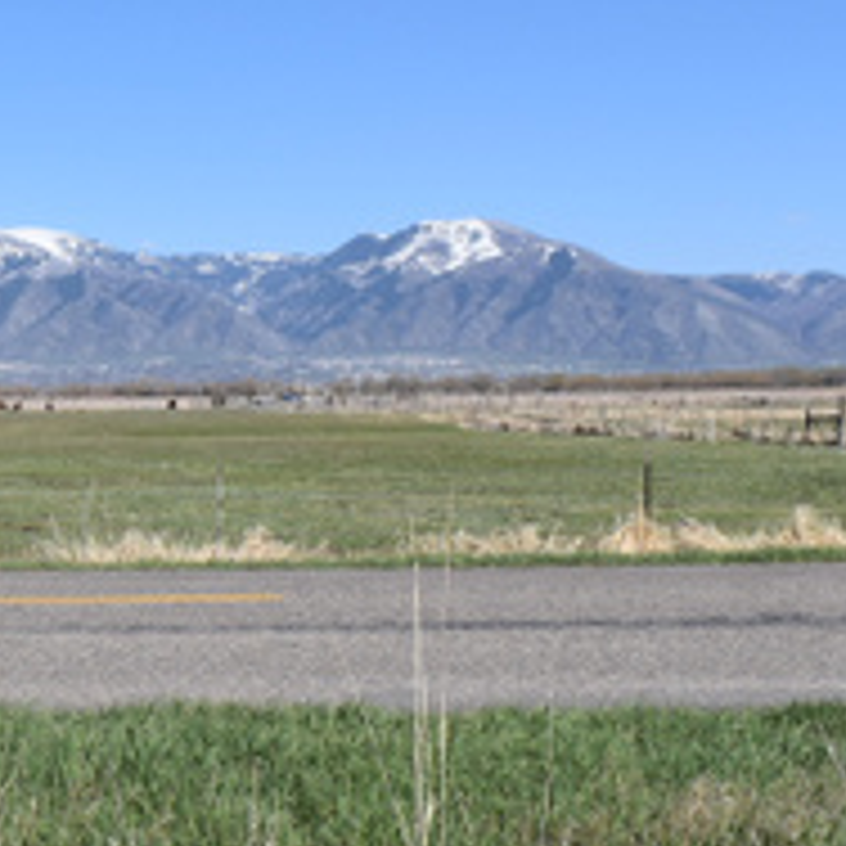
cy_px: 371
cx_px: -148
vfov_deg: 22.2
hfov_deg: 20.8
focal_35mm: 78
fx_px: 2157
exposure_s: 1/500
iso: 200
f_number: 11
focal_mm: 18
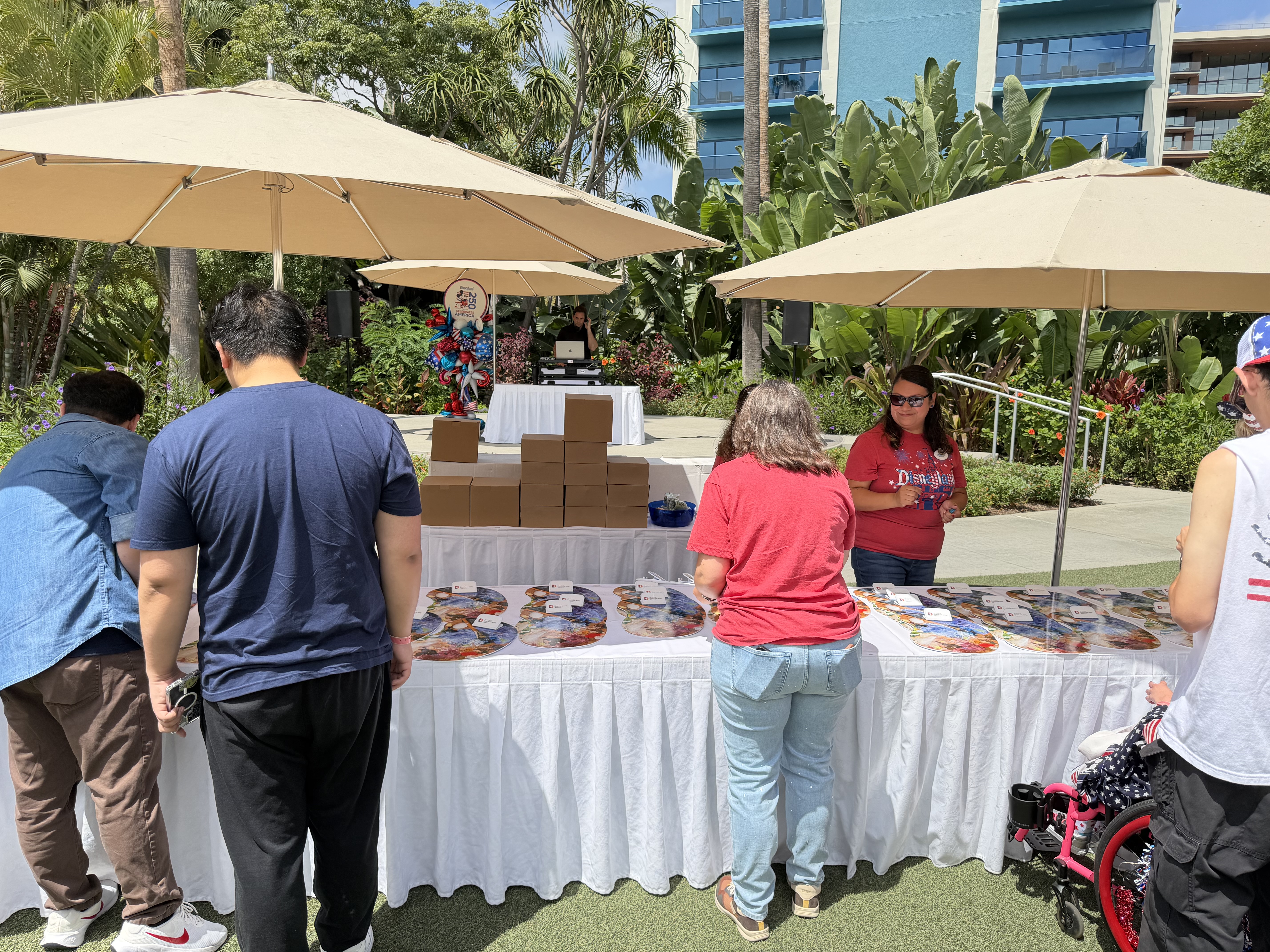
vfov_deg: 56.8
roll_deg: -0.5
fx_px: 881
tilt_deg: -8.0
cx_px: 635
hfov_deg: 71.6
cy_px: 476
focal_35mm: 24
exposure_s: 1/4975
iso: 80
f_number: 1.78
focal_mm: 6.76
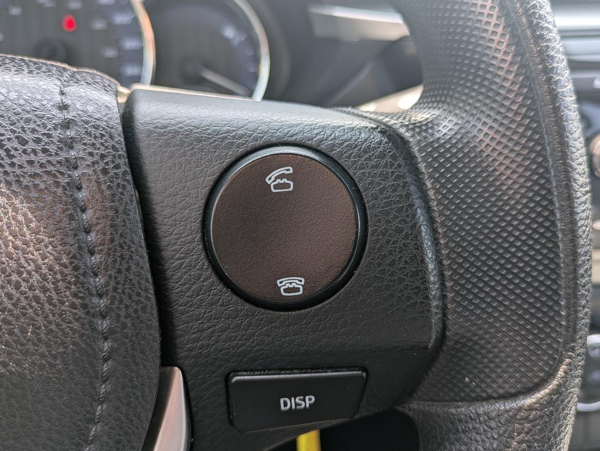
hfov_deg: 63.4
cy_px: 220
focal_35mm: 28
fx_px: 485
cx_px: 307
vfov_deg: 49.8
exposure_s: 1/100
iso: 40
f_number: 1.89
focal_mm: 5.43
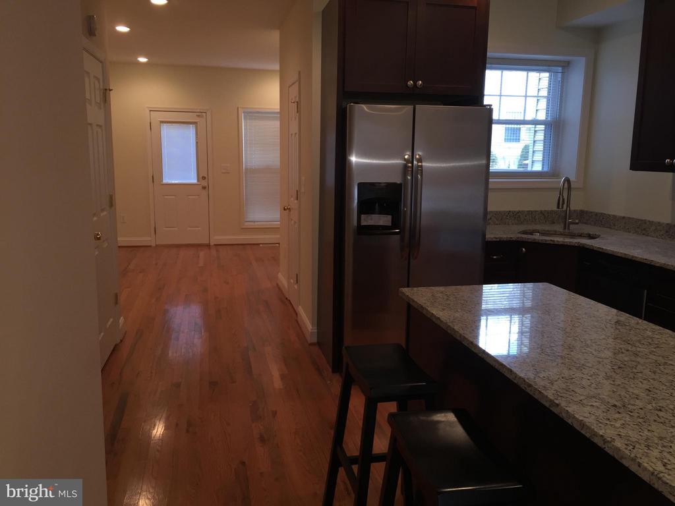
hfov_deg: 61.7
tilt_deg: -9.4
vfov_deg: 48.2
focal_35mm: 29
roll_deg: -0.5
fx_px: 565
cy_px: 253
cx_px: 338
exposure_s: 1/30
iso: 50
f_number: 2.2
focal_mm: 4.15
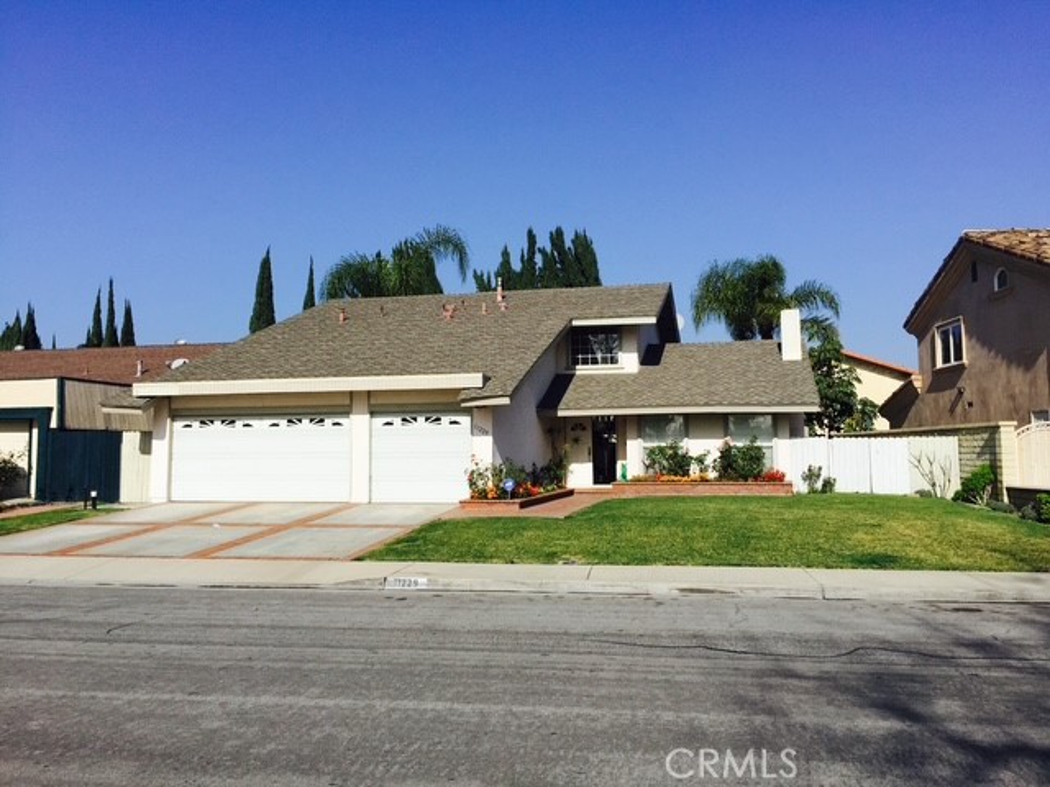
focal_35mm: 29
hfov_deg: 61.7
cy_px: 394
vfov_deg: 48.2
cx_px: 525
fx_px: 880
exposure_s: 1/4405
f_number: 2.2
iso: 32
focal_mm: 4.15
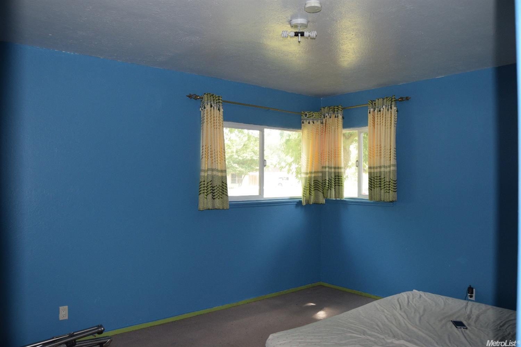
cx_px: 260
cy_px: 174
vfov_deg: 47.9
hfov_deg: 67.4
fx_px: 391
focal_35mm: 27
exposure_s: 1/80
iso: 800
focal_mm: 18
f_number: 4.5
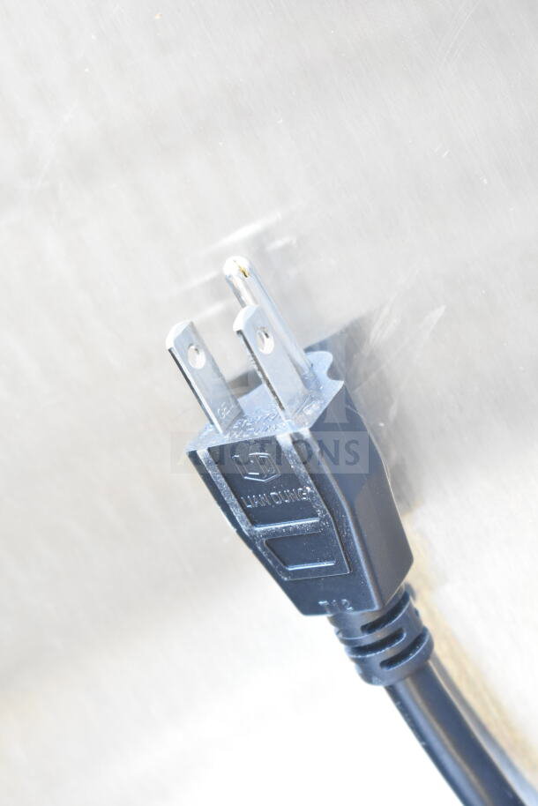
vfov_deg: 24.6
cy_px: 403
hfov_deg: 16.6
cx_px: 269
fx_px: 1848
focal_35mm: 82
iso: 2800
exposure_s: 1/100
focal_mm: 55
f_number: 5.6
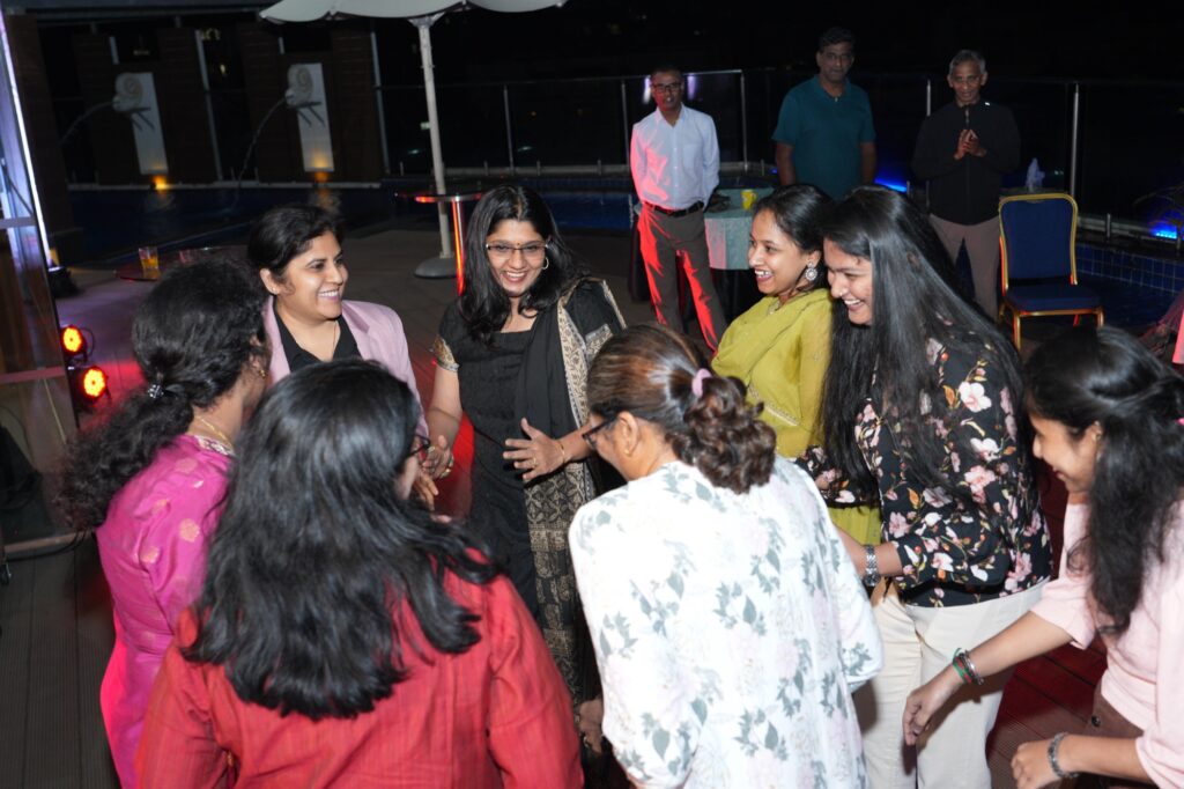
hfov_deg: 53.1
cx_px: 592
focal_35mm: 36
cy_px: 394
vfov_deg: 36.8
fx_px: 1184
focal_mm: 36
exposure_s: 1/160
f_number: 4.5
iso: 2000
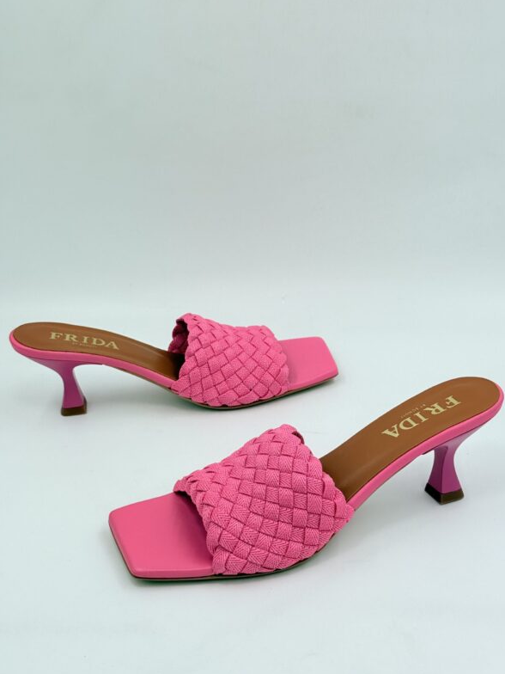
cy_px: 340
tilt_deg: -24.8
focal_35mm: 49
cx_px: 257
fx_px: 953
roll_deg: +2.1
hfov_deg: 29.7
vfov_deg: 38.9
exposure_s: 1/1795
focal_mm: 6.76
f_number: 1.78
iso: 100
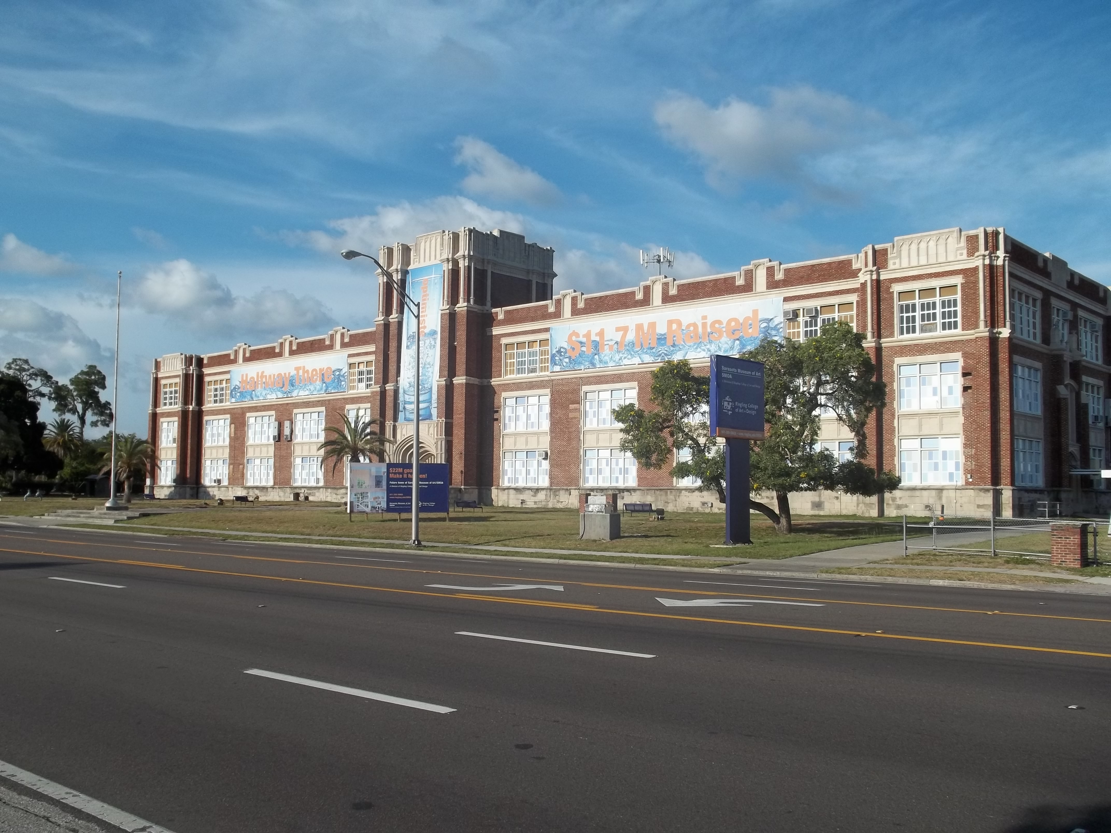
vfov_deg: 42.9
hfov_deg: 55.4
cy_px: 416
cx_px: 556
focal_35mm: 33
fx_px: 1059
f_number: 8
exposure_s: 1/250
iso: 64
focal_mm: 5.9
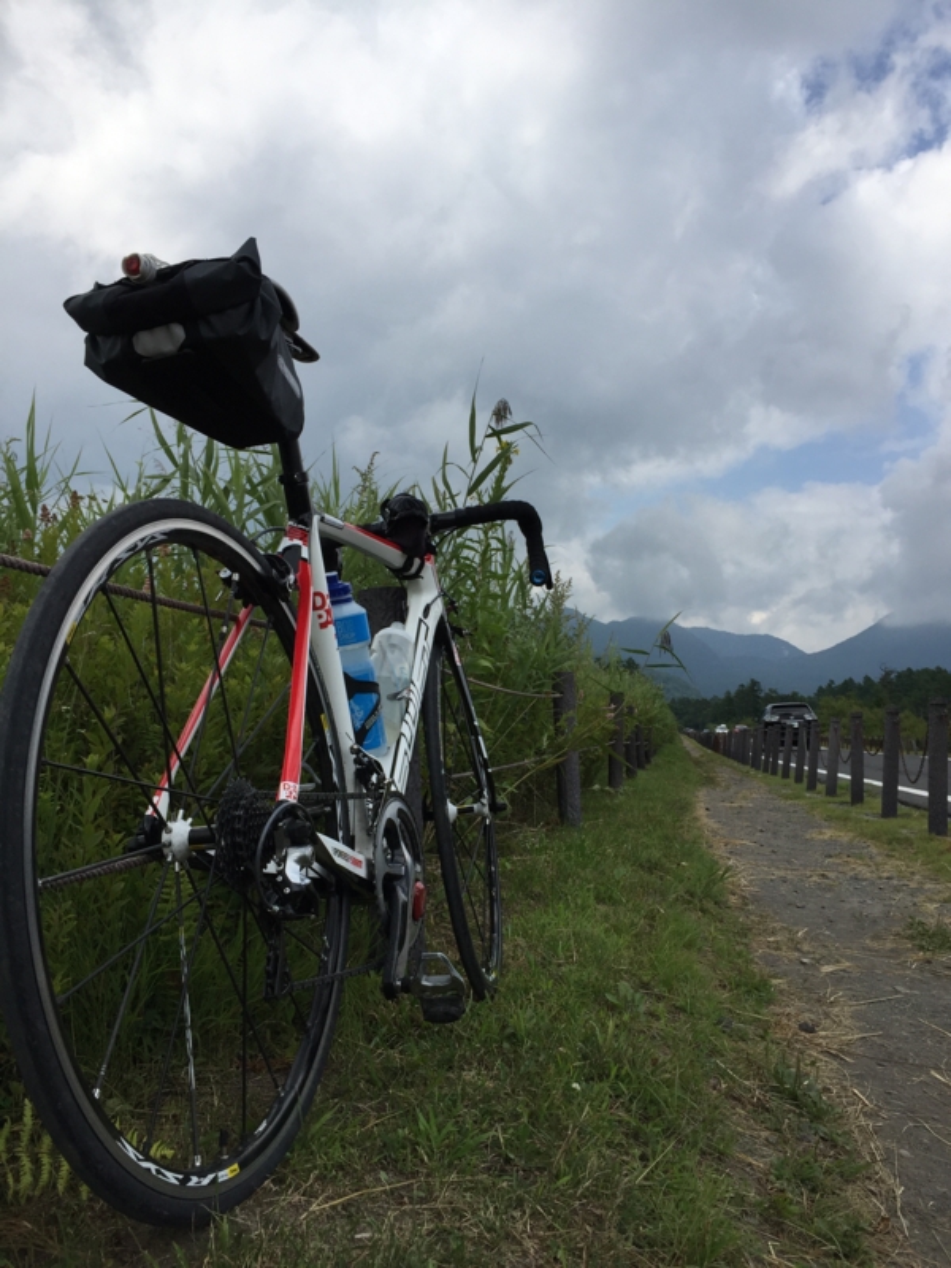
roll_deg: -1.7
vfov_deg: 61.7
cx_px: 476
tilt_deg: +5.9
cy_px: 634
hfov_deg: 48.2
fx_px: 1062
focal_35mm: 29
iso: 32
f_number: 2.2
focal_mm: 4.15
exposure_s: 1/2198
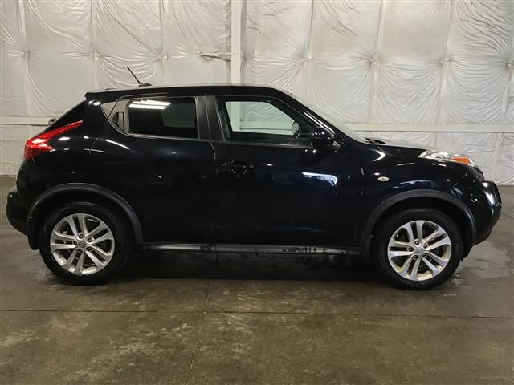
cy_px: 192
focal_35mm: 31
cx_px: 257
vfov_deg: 45.4
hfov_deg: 58.4
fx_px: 460
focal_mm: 3.3
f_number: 2.4
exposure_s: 1/30
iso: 40
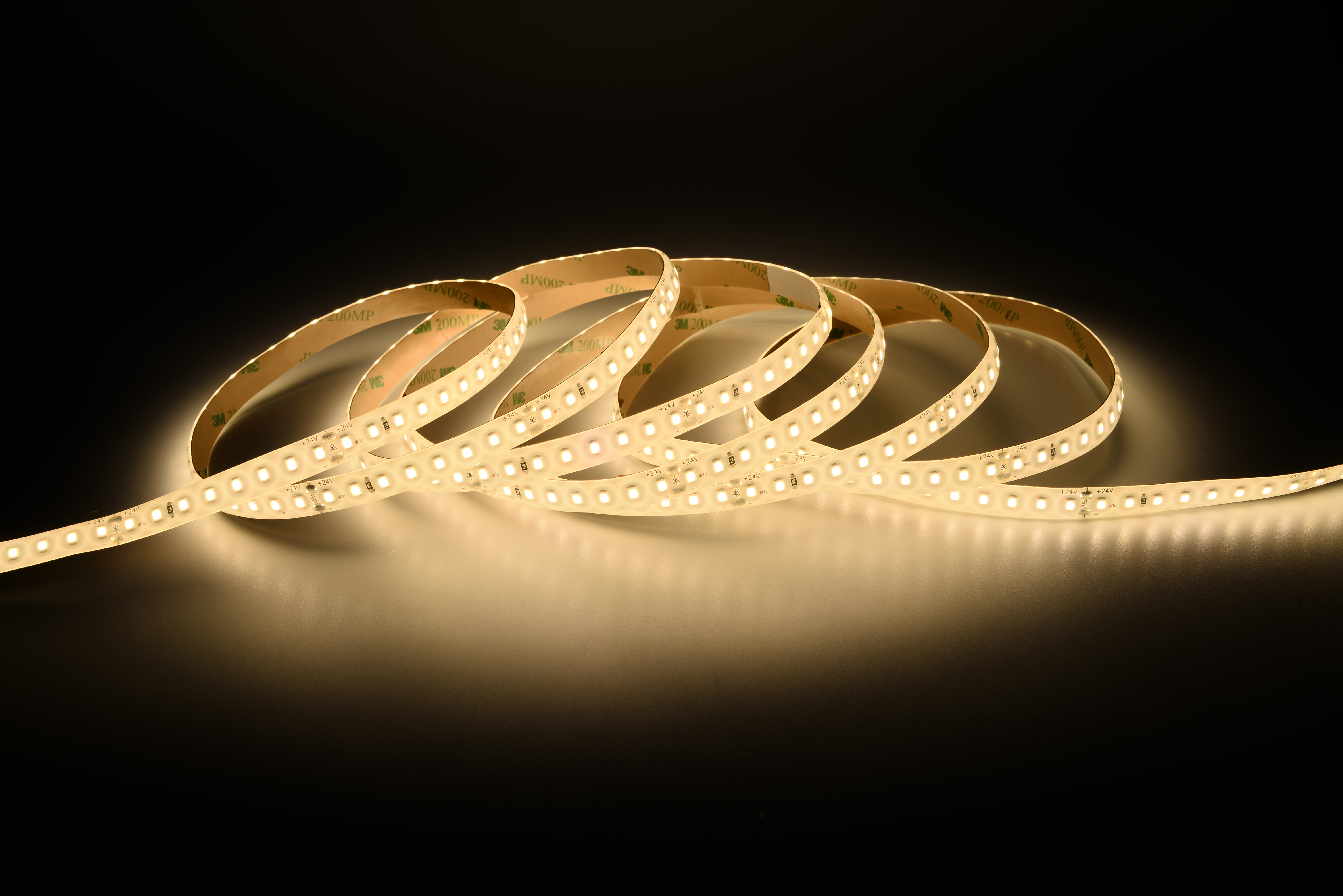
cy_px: 448
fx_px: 1791
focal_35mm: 48
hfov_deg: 41.1
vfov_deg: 28.1
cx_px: 672
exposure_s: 1/100
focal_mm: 48
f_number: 13
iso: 100
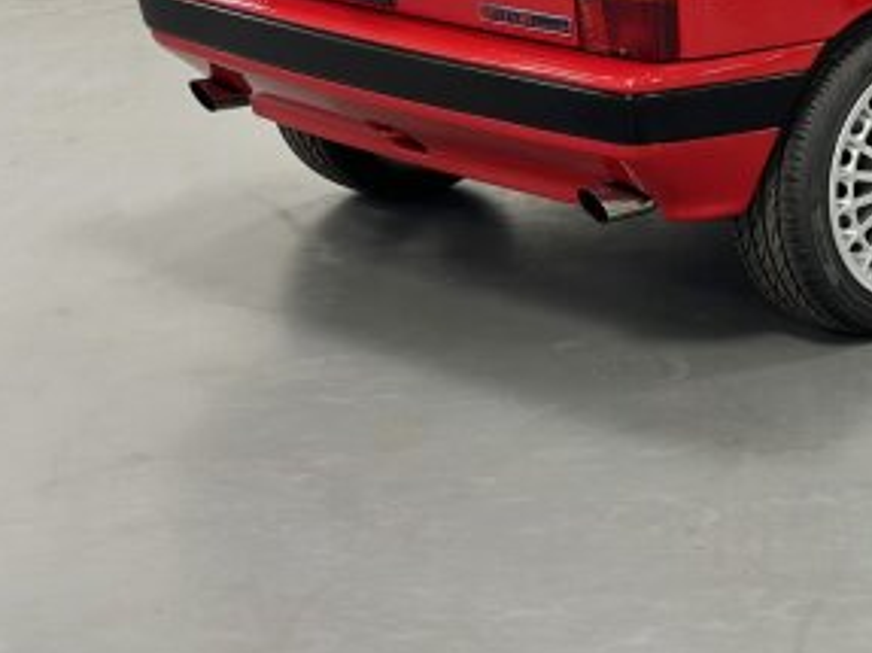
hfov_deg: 17.9
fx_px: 2694
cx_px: 908
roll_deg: +0.5
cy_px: -58
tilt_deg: -10.1
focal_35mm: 107
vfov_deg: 13.6
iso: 160
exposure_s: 1/60
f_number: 1.78
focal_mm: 6.86
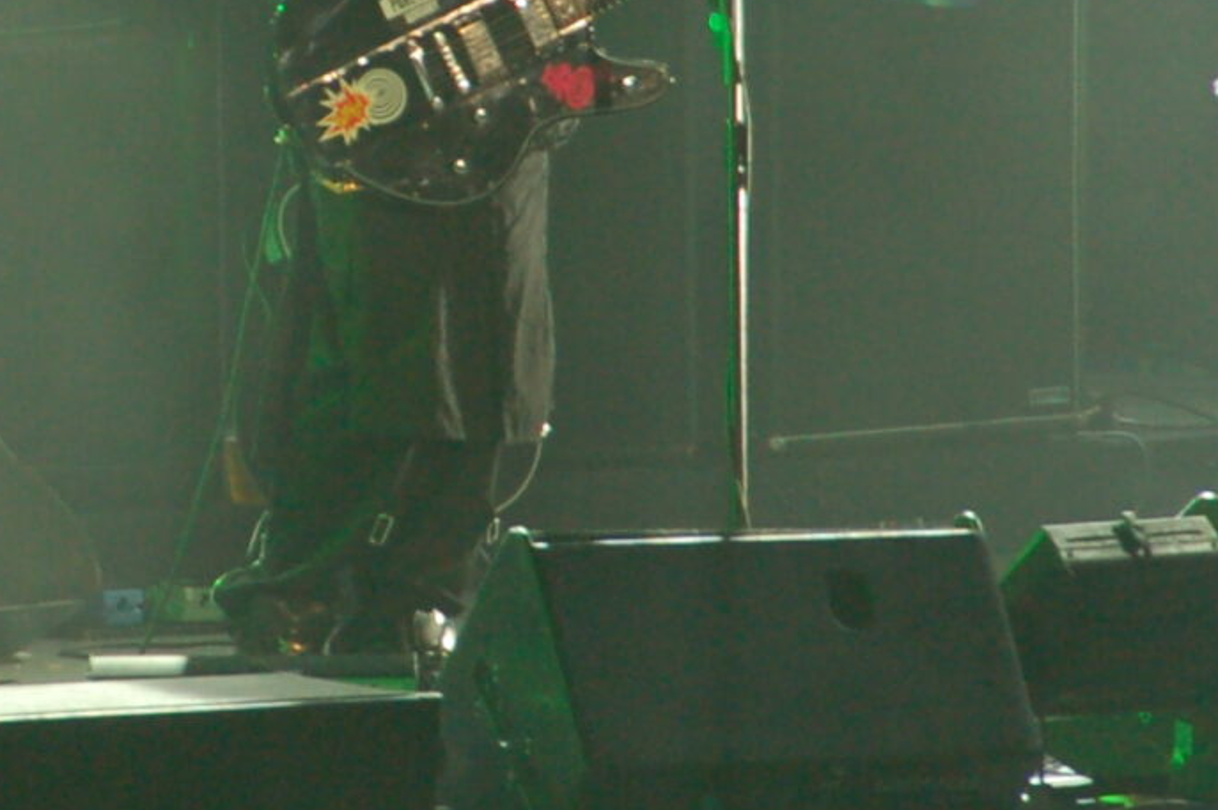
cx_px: 202
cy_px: 136
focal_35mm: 1118
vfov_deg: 1.2
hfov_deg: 1.8
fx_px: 37797
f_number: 5.6
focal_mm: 200
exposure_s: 1/30
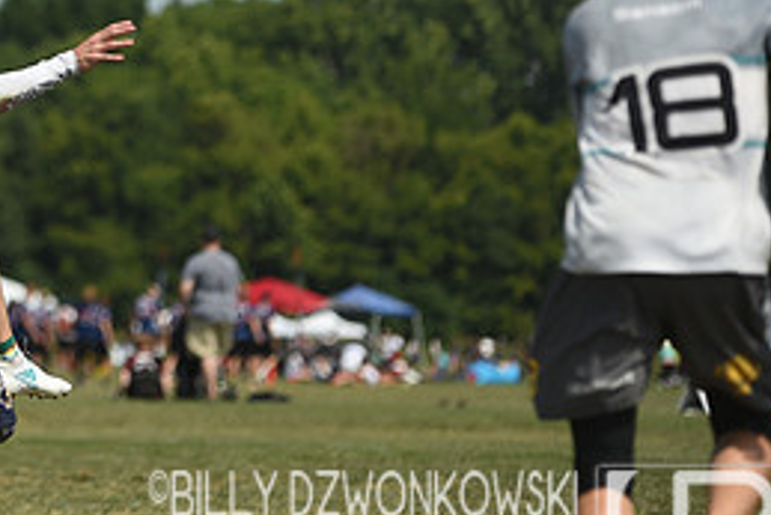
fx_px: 7671
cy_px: 43
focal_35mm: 358
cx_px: -42
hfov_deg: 5.7
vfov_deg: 3.8
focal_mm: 160
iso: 100
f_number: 3.5
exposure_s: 1/2000
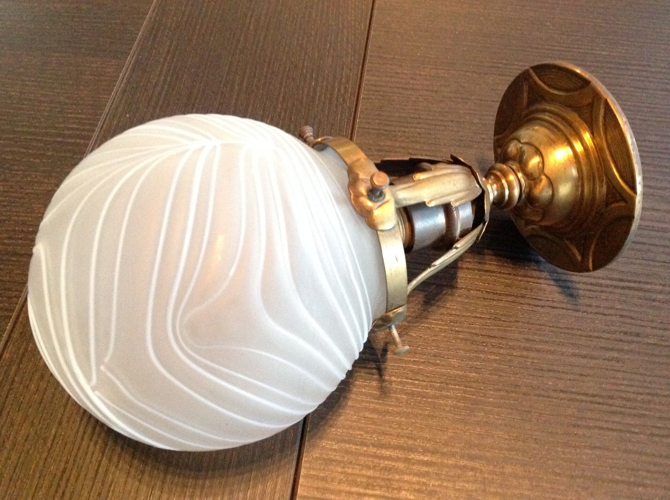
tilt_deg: -57.9
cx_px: 335
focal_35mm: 35
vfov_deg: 40.6
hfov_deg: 52.7
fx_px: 676
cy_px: 250
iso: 800
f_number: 2.4
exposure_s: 1/17
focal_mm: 4.28
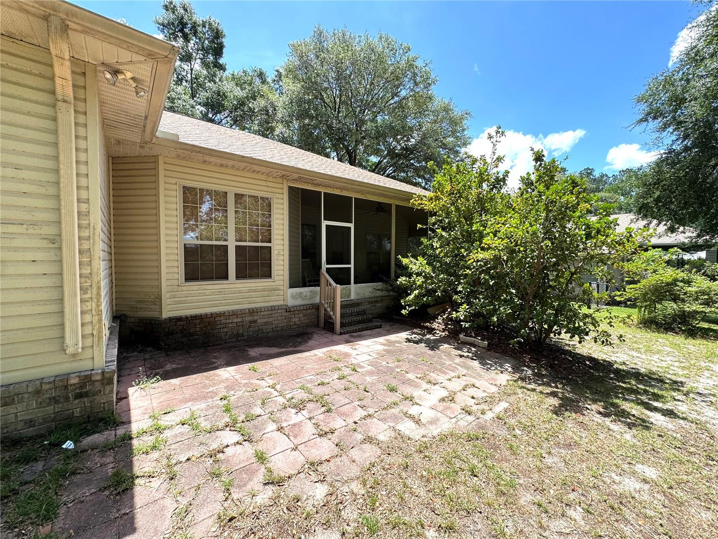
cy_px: 270
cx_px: 359
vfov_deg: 85.7
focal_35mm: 14
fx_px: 290
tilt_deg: -0.2
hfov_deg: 102.1
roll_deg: +1.3
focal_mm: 2.22
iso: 50
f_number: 2.2
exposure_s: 1/675
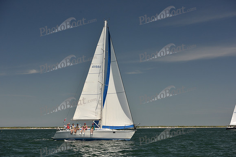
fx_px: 459
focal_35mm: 70
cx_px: 118
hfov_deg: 28.8
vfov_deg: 19.5
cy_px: 78
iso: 250
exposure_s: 1/800
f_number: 6.3
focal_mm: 70
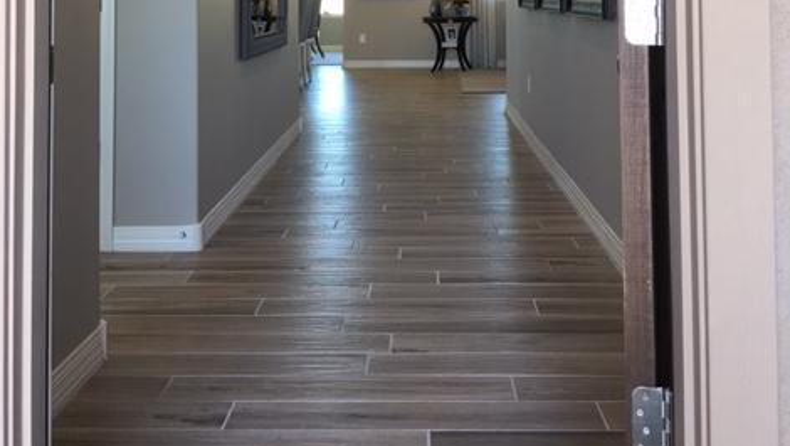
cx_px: 388
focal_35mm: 43
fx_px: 901
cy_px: -29
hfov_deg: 47.3
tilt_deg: +2.6
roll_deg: +0.7
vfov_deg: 25.9
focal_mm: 4.15
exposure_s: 1/30
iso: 25
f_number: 2.2
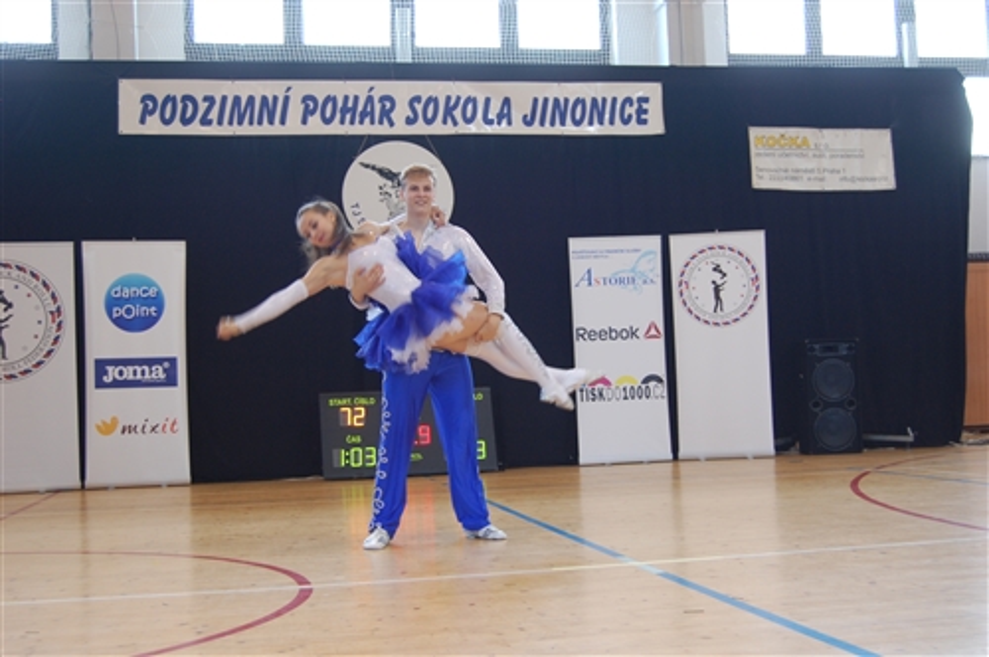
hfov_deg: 42.4
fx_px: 1276
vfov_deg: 28.9
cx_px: 494
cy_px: 328
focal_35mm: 46
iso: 400
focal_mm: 31
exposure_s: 1/30
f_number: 4.5
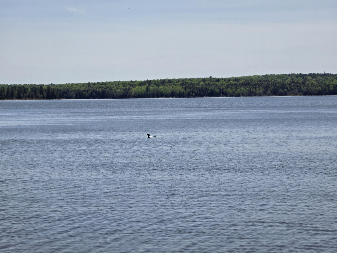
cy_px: 126
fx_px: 1120
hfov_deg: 17.1
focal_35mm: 115
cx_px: 168
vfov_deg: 12.9
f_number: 3.4
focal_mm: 18.6
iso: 64
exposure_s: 1/3001
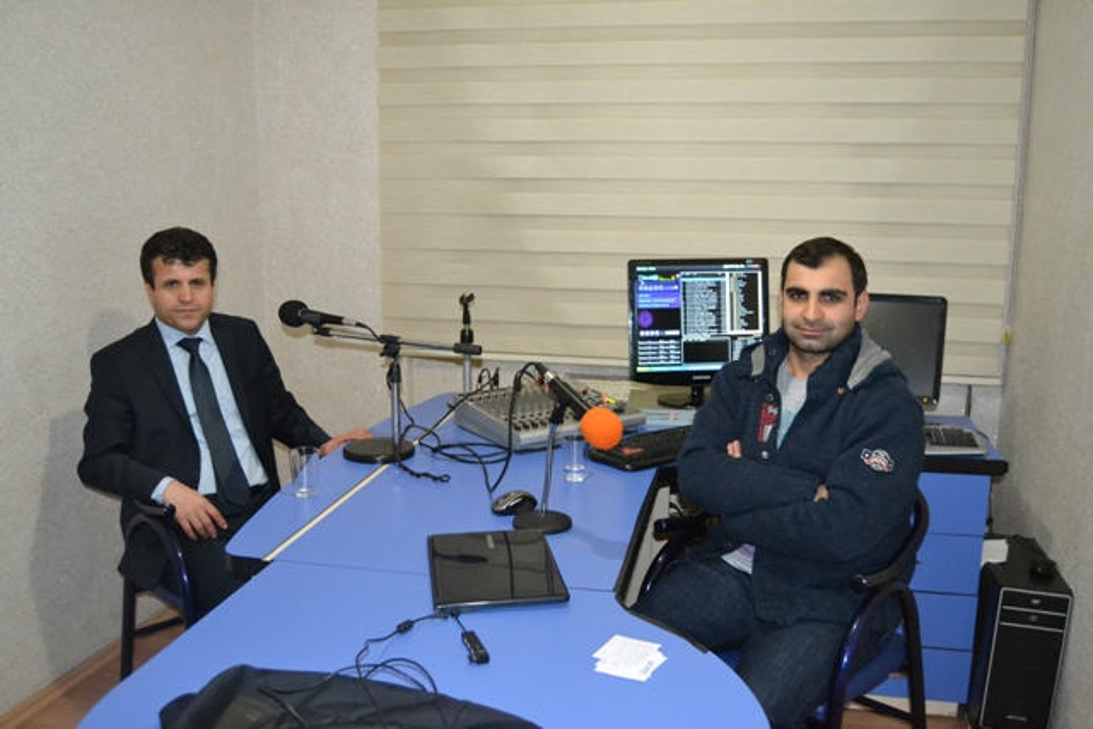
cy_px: 364
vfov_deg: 43.6
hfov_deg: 61.9
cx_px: 546
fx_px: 911
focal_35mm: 30
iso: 3200
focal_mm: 20
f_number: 3.5
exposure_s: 1/60
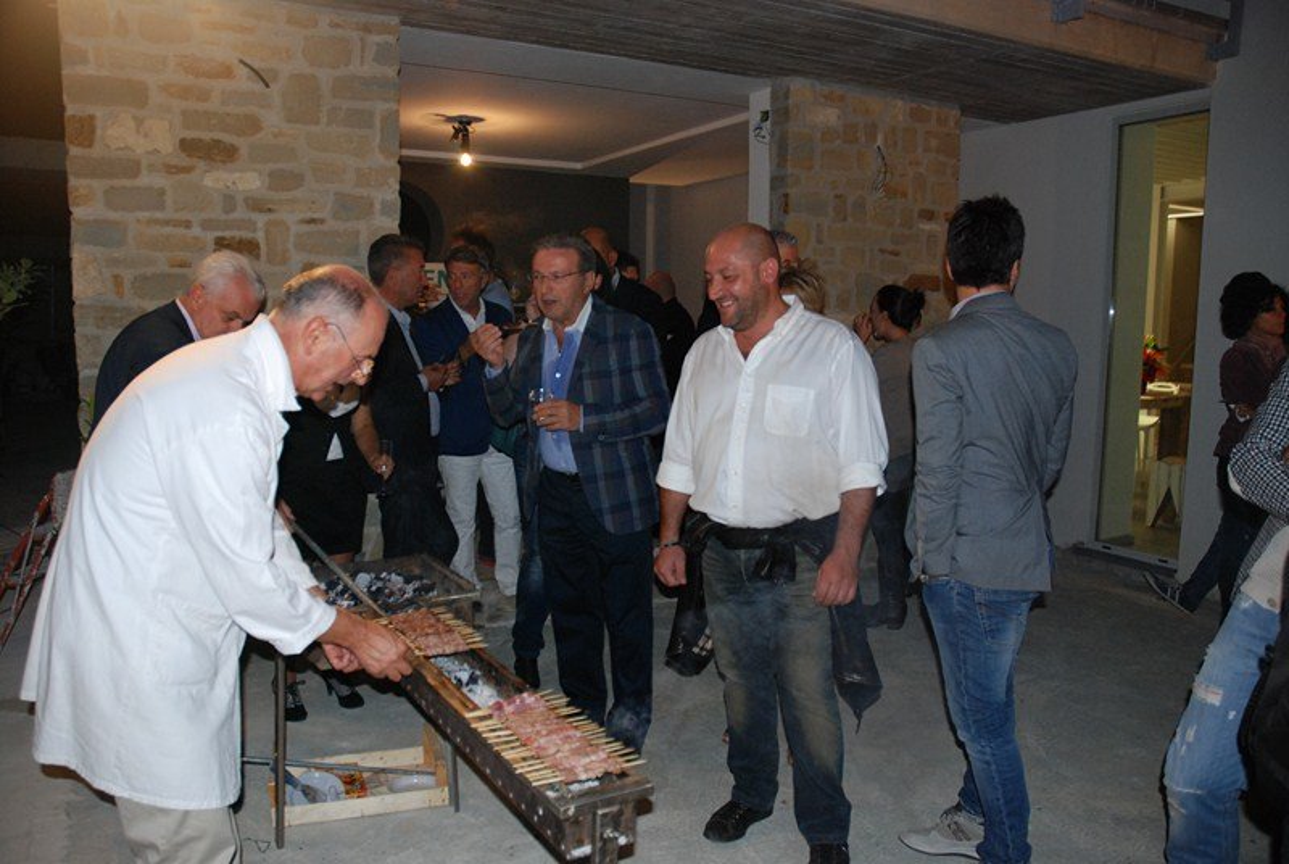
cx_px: 644
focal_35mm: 27
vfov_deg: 48.1
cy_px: 432
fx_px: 968
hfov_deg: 67.3
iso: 500
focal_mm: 18
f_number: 4.5
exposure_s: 1/60
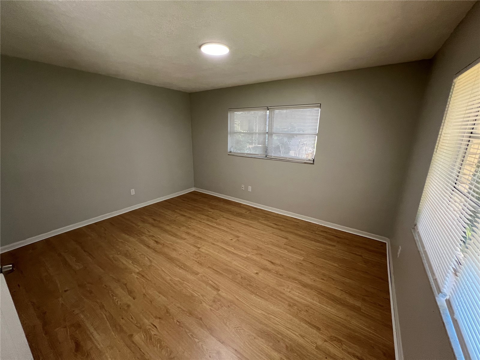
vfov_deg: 89.9
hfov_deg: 106.2
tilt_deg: -15.7
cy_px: 180
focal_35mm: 13
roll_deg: -0.7
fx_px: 180
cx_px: 240
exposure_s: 1/120
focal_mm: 1.57
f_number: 1.8
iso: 250
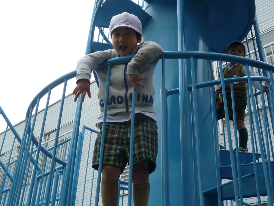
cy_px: 103
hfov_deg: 45.8
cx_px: 137
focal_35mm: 41
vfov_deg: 35.1
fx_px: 325
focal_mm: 7.2
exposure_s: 1/320
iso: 80
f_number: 4
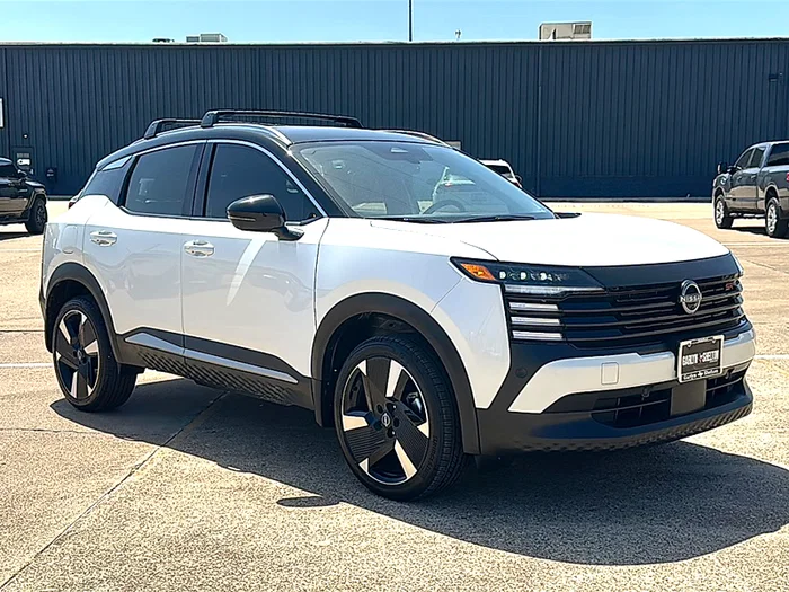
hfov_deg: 49.0
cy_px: 296
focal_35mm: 38
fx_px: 866
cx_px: 394
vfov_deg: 37.7
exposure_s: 1/5051
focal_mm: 6.86
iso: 80
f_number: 1.78
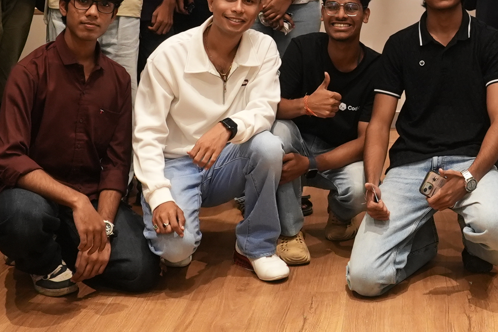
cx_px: 438
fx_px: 1010
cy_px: -140
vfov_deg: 17.2
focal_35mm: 73
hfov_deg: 26.8
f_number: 4.5
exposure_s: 1/60
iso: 3200
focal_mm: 24
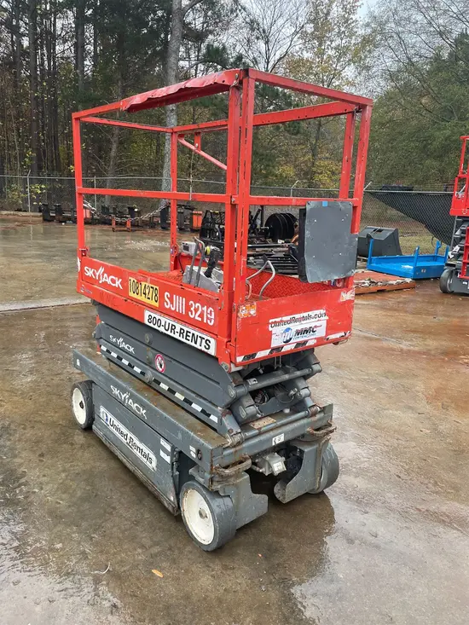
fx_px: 470
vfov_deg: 67.3
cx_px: 234
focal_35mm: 26
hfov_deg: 53.1
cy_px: 312
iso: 125
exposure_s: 1/107
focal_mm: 4.2
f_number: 1.6
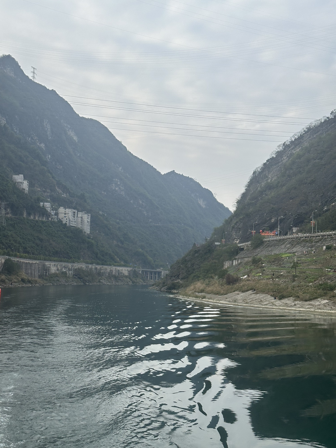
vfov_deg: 39.7
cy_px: 224
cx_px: 168
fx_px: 621
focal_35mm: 48
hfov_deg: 30.3
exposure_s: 1/1073
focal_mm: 6.86
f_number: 1.78
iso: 64
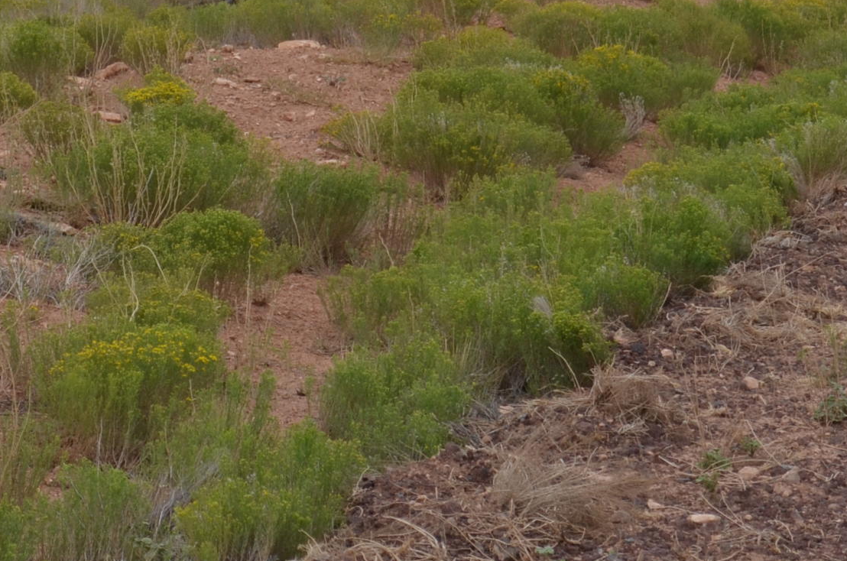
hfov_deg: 9.2
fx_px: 5244
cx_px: 497
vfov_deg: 6.1
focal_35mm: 223
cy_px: -51
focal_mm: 55
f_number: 8
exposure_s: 1/250
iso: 140
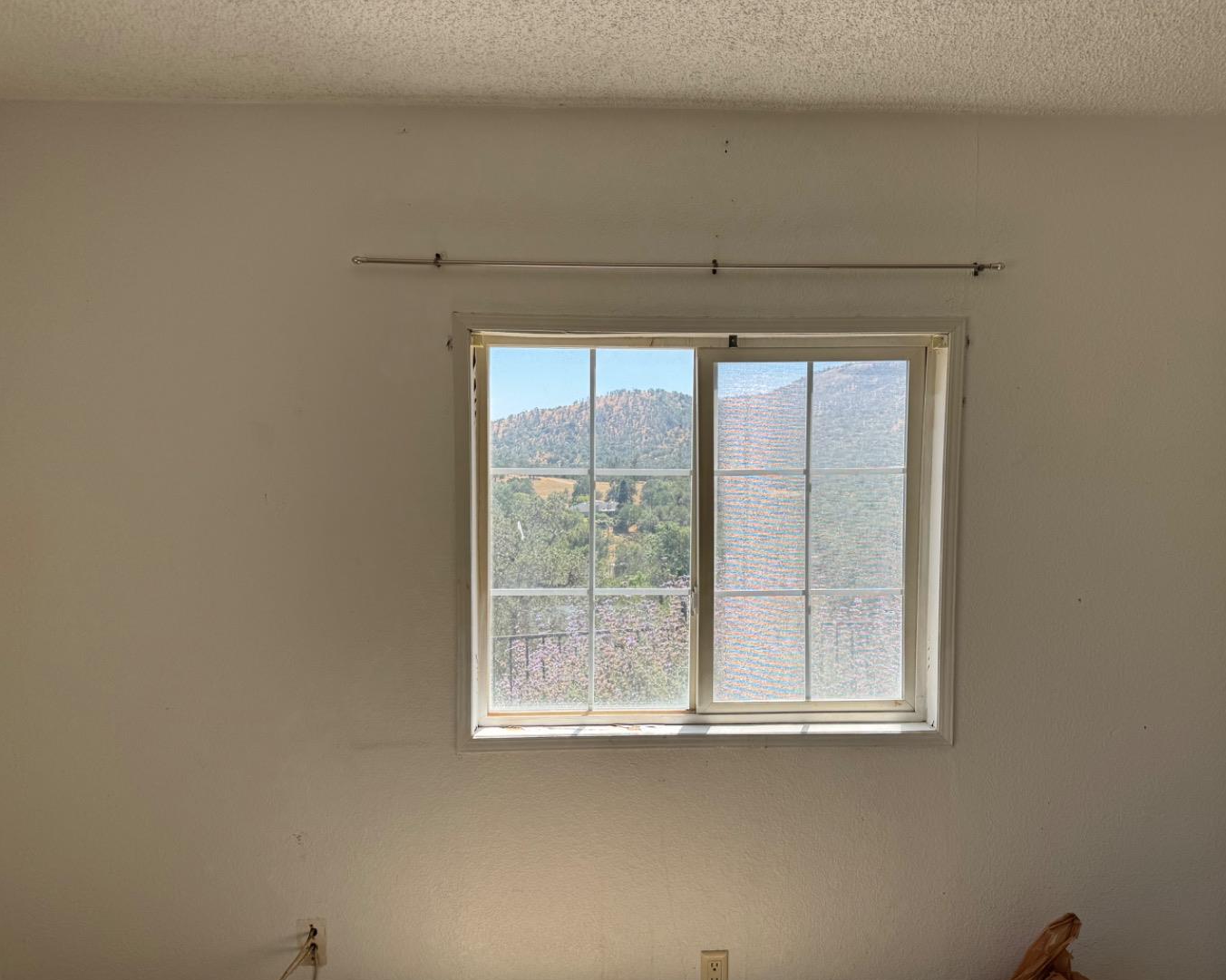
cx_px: 650
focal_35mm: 26
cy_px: 509
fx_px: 943
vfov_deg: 54.9
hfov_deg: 66.0
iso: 80
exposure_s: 1/1042
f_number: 1.78
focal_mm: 6.76
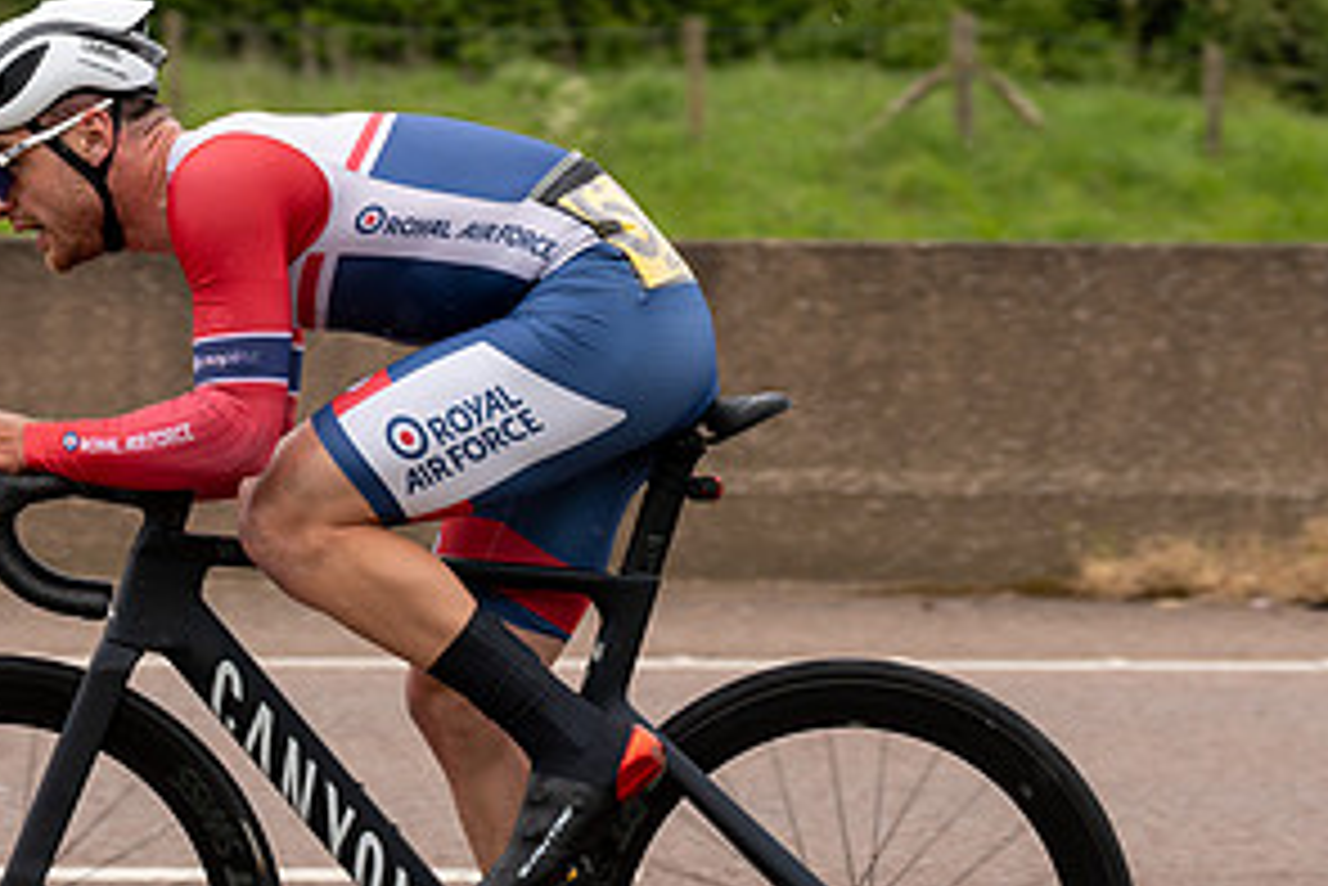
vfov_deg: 8.4
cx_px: 501
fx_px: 6016
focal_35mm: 163
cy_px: 378
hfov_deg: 12.6
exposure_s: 1/1000
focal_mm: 70
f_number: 3.5
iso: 320
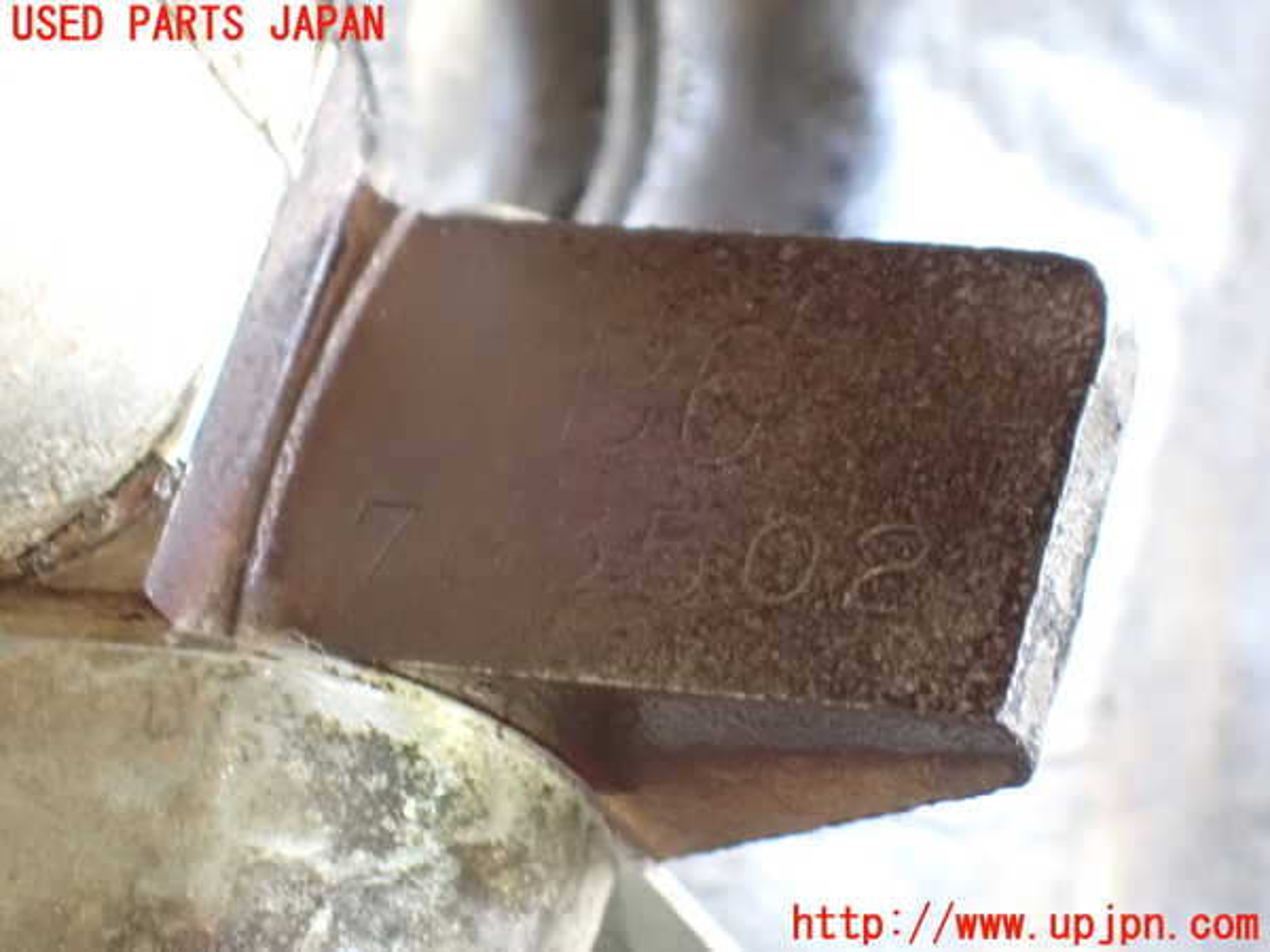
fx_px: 3669
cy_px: 476
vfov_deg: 14.8
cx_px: 635
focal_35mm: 100
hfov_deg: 19.6
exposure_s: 1/30
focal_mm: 18
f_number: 4.9
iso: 1600
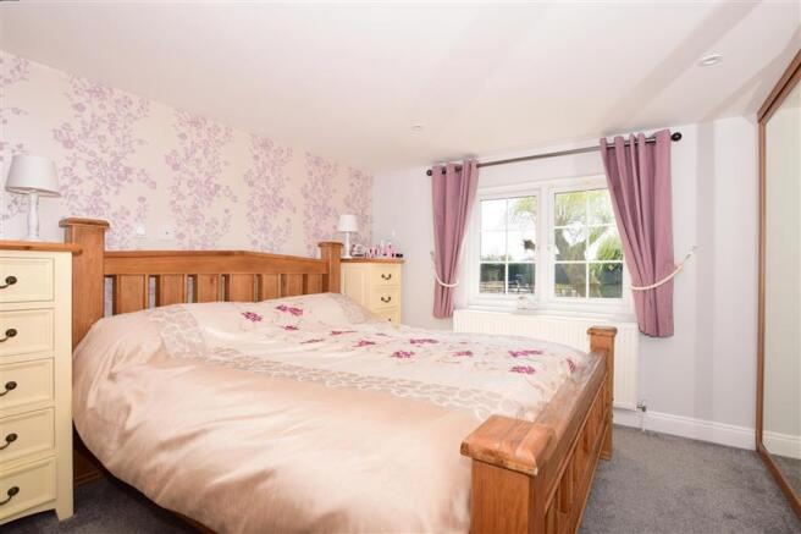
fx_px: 334
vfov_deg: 77.3
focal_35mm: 15
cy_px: 267
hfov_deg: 100.4
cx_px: 400
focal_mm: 10
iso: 400
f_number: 13
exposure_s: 1/200
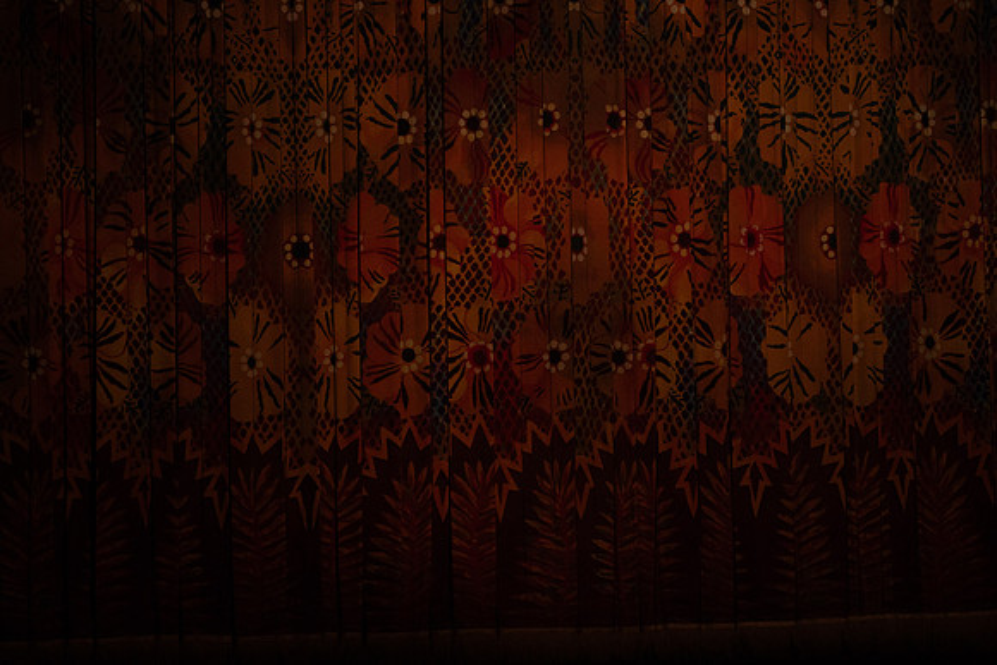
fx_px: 2770
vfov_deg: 13.7
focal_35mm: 100
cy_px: 332
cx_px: 498
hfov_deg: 20.4
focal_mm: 100
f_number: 7.1
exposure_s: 1/400
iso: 5000
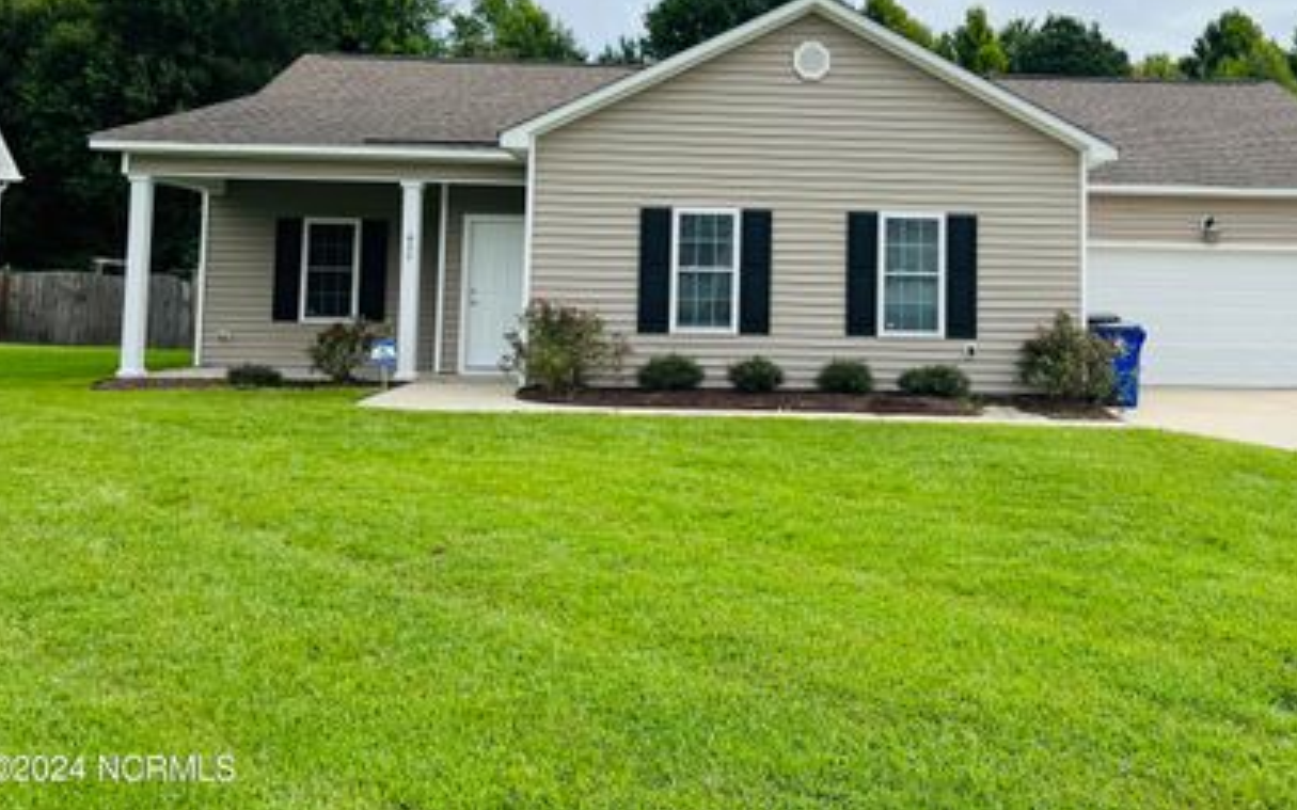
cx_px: 785
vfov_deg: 36.6
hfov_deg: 56.2
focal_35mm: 34
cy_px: 223
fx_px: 1202
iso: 50
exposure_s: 1/4630
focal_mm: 5.7
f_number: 1.5
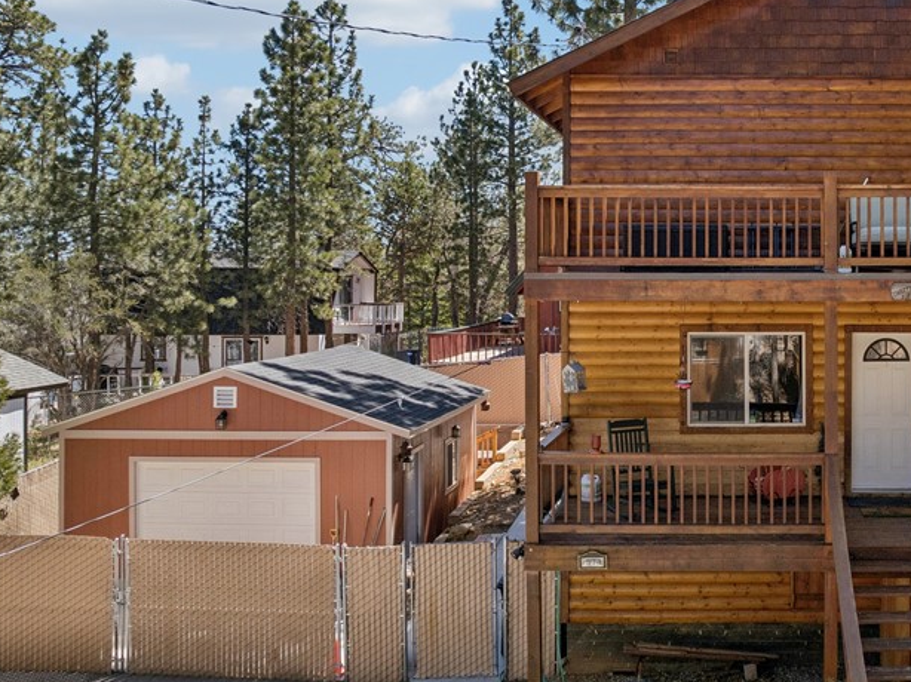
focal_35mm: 40
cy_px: 255
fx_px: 1052
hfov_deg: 44.4
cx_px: 737
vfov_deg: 35.7
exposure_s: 1/50
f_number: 2.8
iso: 100
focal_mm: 12.3
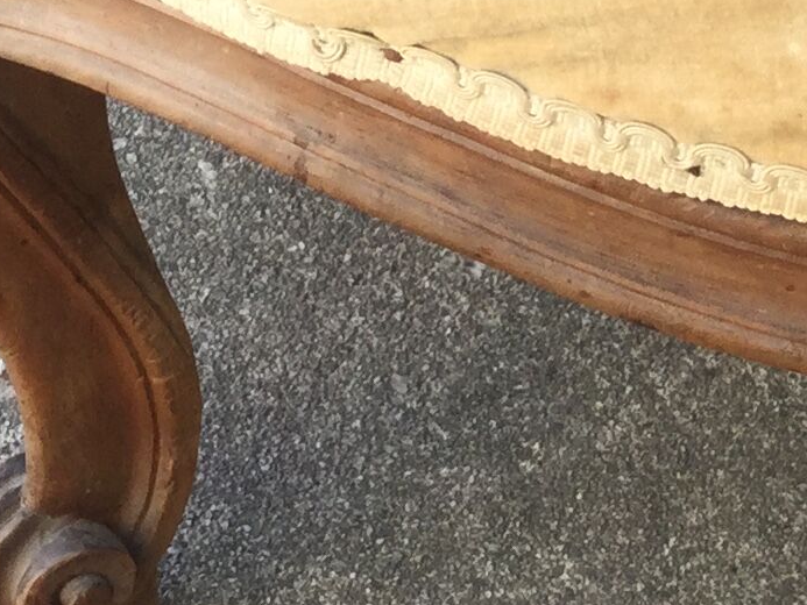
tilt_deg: -48.5
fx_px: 3404
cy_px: 152
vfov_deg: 10.1
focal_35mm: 146
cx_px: 900
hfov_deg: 13.2
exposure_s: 1/100
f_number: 2.4
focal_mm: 3.3
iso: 25
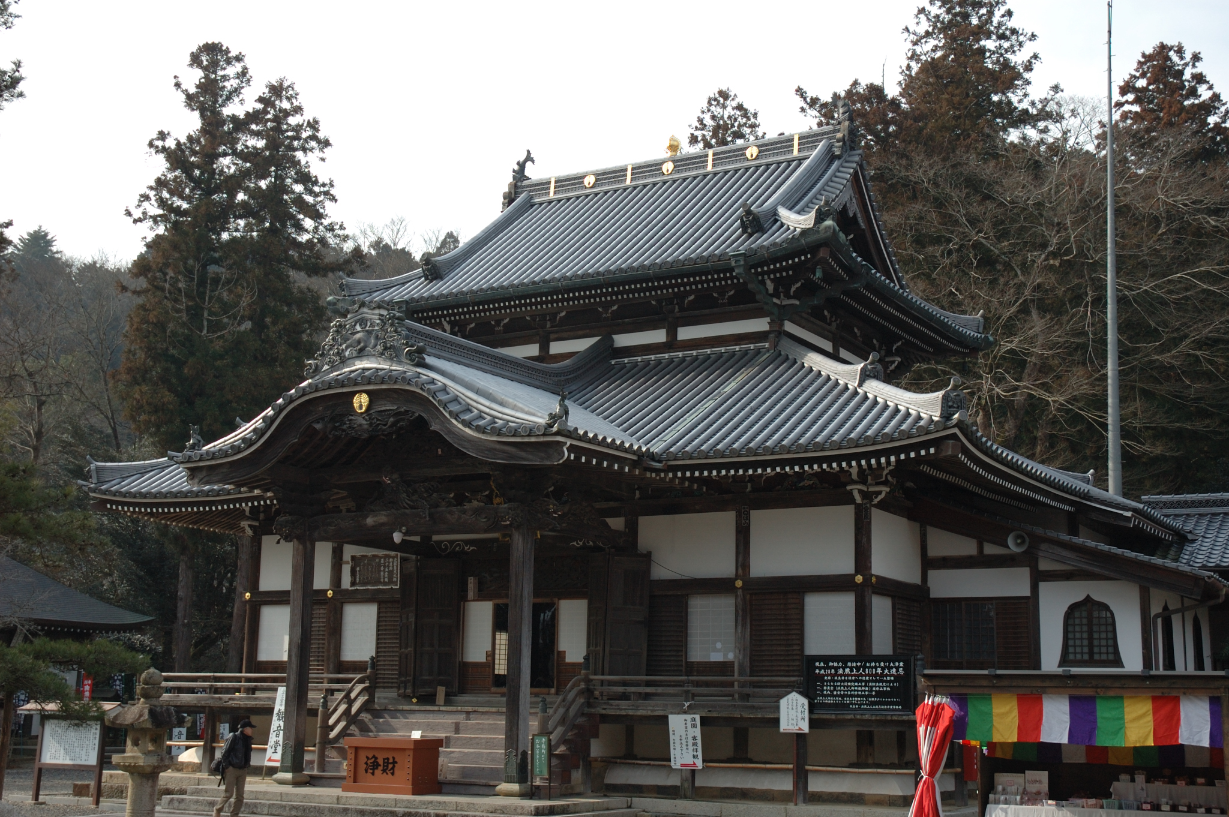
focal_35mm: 46
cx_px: 614
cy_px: 408
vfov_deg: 28.9
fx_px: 1586
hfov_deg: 42.4
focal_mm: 31
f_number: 5.6
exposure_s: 1/125
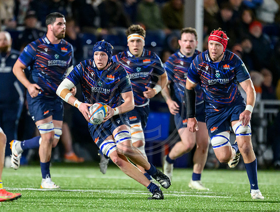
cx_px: 136
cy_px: 118
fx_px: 6923
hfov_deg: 2.3
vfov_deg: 1.8
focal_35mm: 852
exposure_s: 1/1000
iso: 10000
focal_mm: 560
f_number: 4
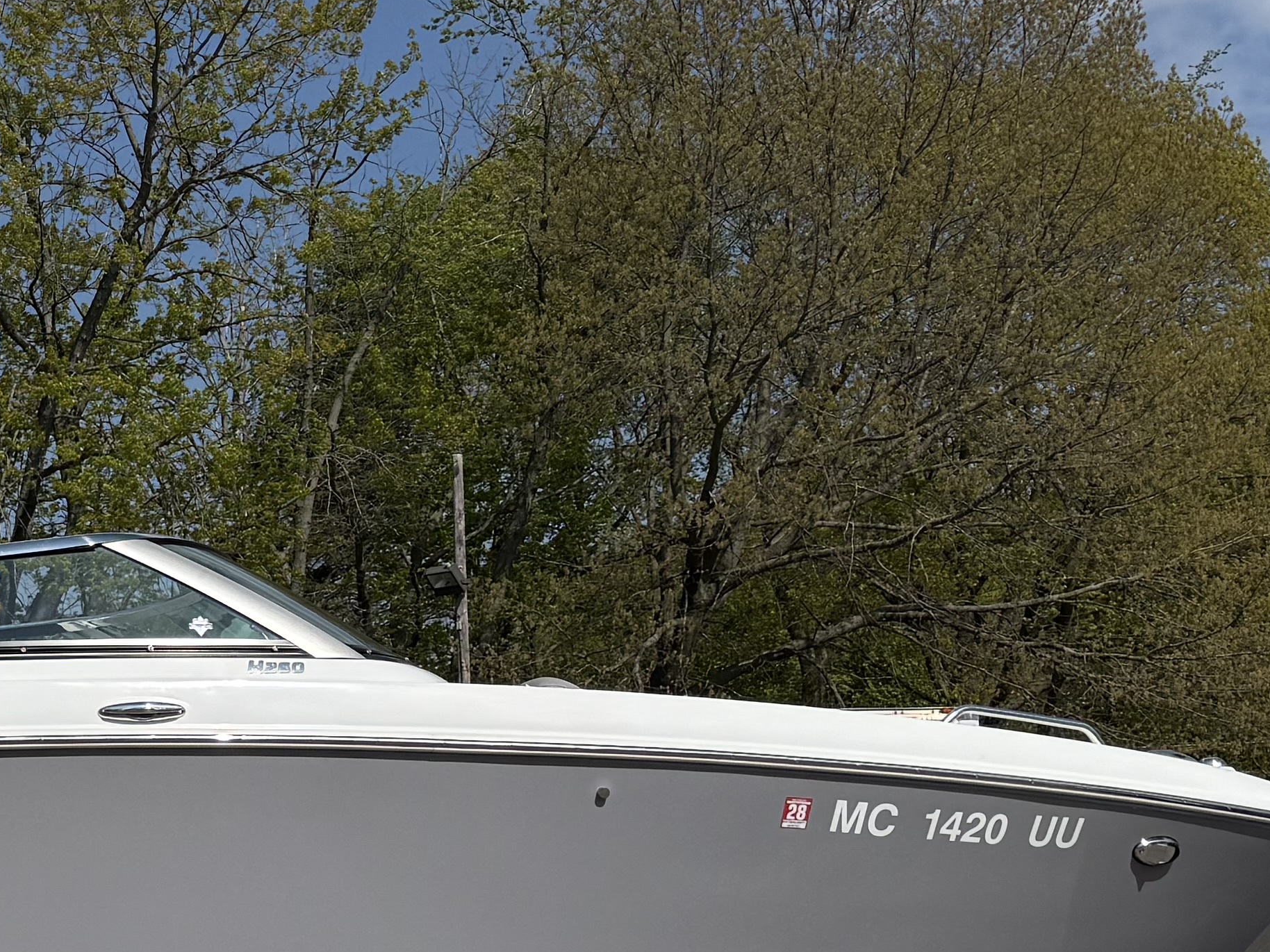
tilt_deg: +5.1
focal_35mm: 75
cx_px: -256
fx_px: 2752
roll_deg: +0.8
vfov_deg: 19.6
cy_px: 644
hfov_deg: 23.7
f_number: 1.78
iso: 100
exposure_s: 1/10309
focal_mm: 6.76
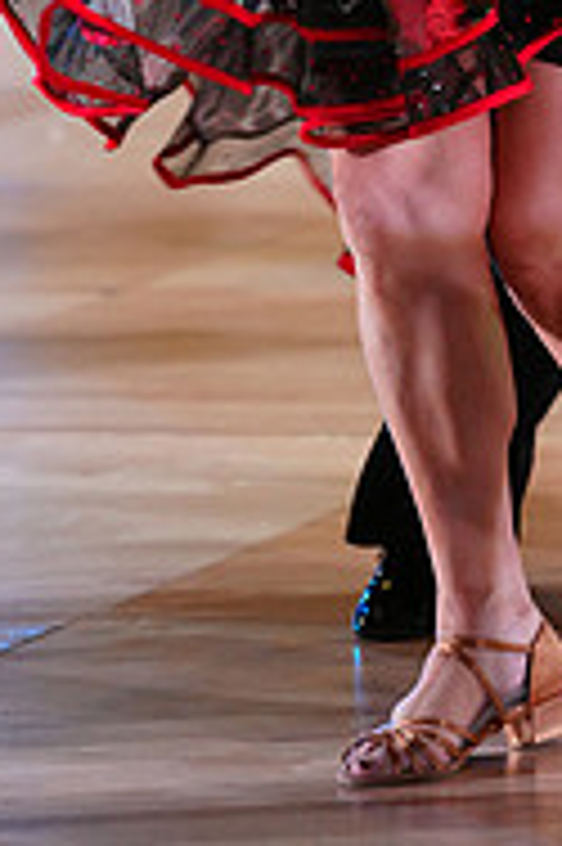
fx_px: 8328
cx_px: 519
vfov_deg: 5.8
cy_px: -405
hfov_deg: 3.9
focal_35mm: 355
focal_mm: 115
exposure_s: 1/250
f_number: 2.8
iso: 1250
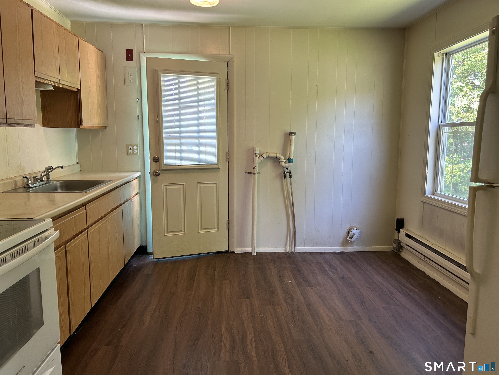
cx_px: 250
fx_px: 375
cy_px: 188
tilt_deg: -6.6
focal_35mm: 26
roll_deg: -0.9
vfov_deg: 53.1
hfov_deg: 67.3
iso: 100
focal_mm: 5.7
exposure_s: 1/120
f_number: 1.5
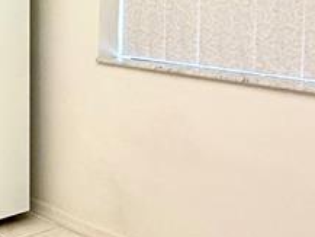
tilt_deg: -3.8
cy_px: 10
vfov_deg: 21.6
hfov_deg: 23.8
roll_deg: +0.5
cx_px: -148
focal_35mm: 66
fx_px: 601
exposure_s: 1/120
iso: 125
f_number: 2.2
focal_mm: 2.22
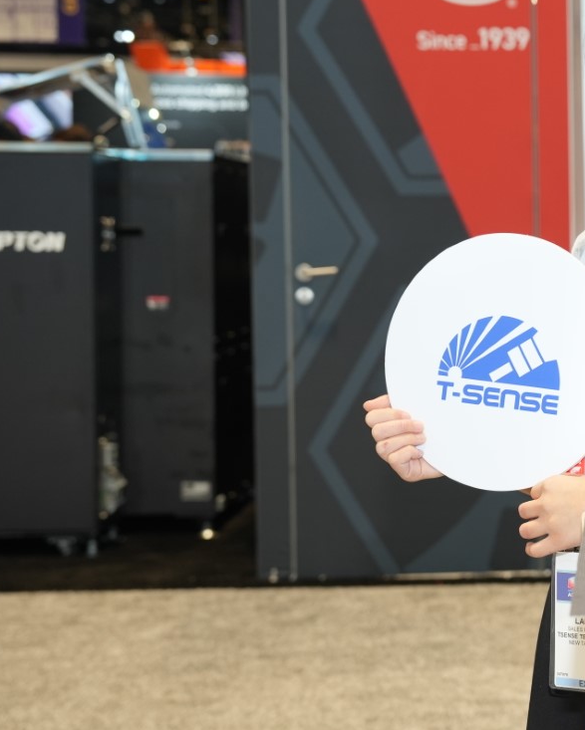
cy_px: 306
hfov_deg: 17.2
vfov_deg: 22.5
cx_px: 715
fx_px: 1838
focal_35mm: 85
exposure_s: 1/60
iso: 500
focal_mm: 41
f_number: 4
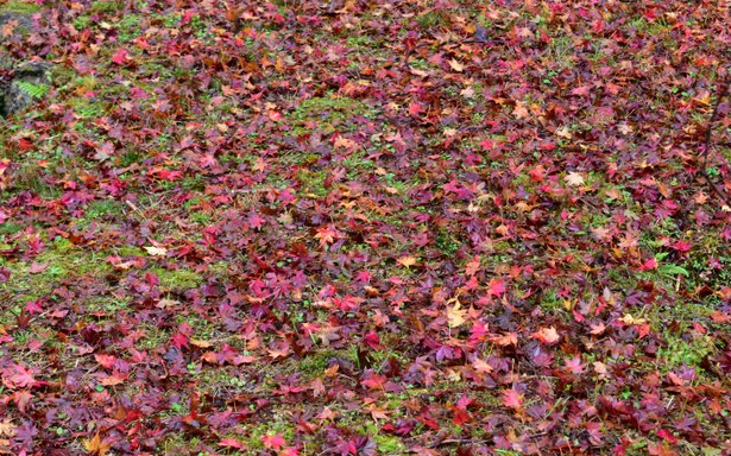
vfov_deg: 14.9
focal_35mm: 88
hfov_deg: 23.7
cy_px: 216
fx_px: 1743
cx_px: 360
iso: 400
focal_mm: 55
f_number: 8
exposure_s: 1/50
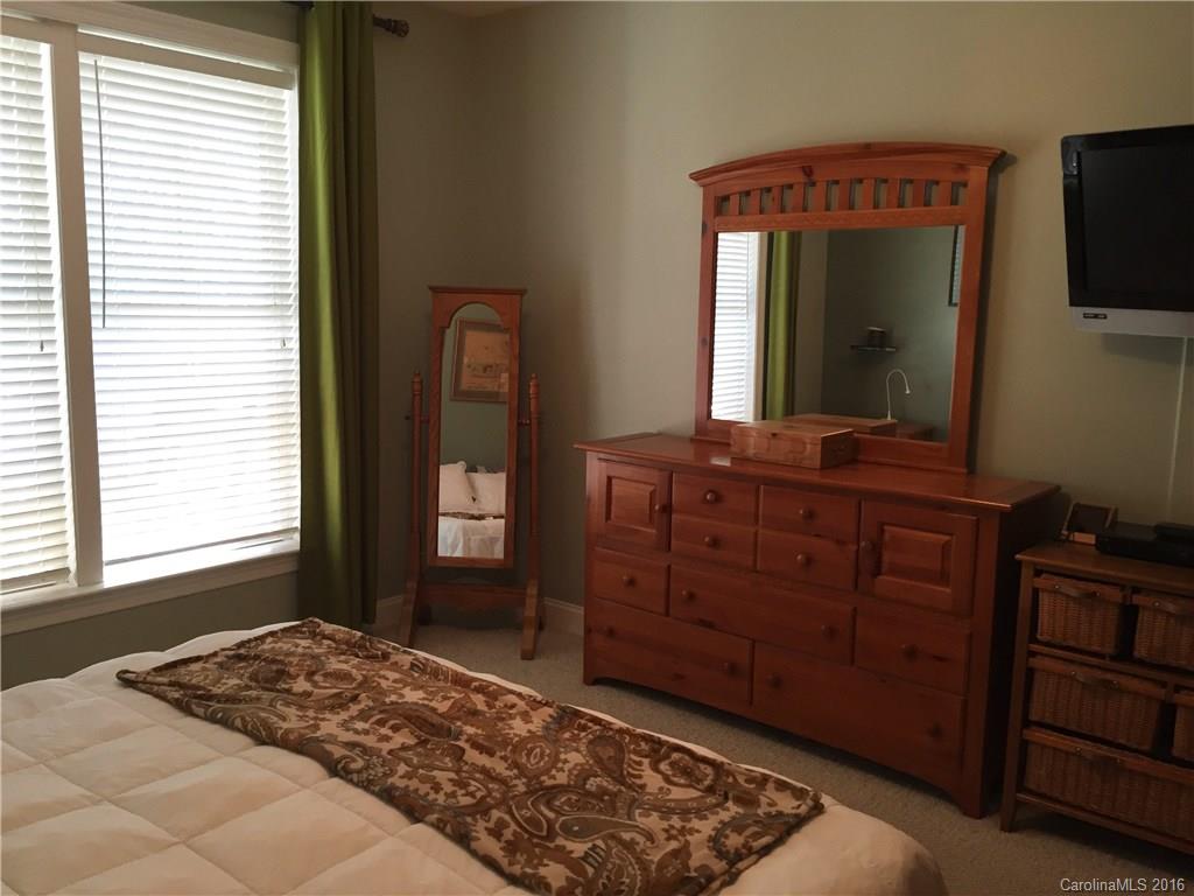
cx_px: 597
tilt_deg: -8.3
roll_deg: -0.8
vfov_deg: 48.2
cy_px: 448
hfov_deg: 61.7
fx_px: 1000
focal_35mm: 29
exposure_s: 1/30
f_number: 2.2
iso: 80
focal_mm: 4.15
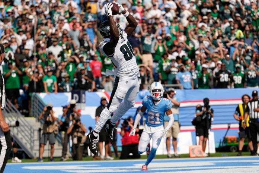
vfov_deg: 5.5
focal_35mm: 249
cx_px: 130
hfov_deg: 8.3
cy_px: 86
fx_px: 1791
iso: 160
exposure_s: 1/2000
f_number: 4.5
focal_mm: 249
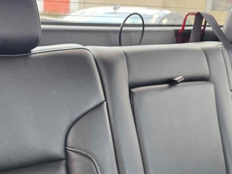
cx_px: 57
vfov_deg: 22.3
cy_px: 180
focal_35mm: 63
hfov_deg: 30.2
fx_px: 422
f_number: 1.7
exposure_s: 1/120
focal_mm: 6.3
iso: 250
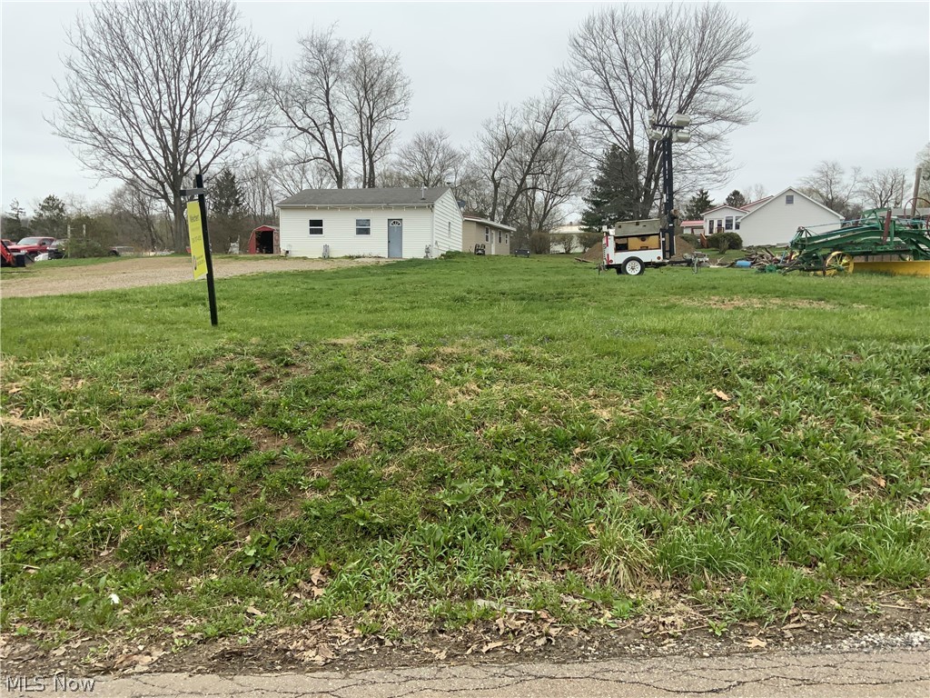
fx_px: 779
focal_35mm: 29
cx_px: 465
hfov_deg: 61.7
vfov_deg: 48.2
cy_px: 349
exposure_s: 1/446
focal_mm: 3
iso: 16
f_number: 1.8
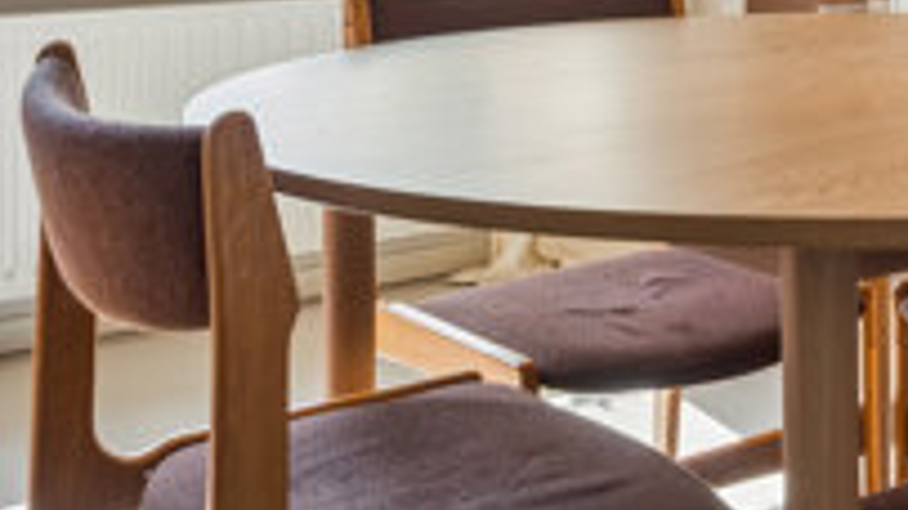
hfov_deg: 31.0
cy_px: -177
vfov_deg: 17.0
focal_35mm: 66
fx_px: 1588
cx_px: 747
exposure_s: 1/50
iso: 200
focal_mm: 16
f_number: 10
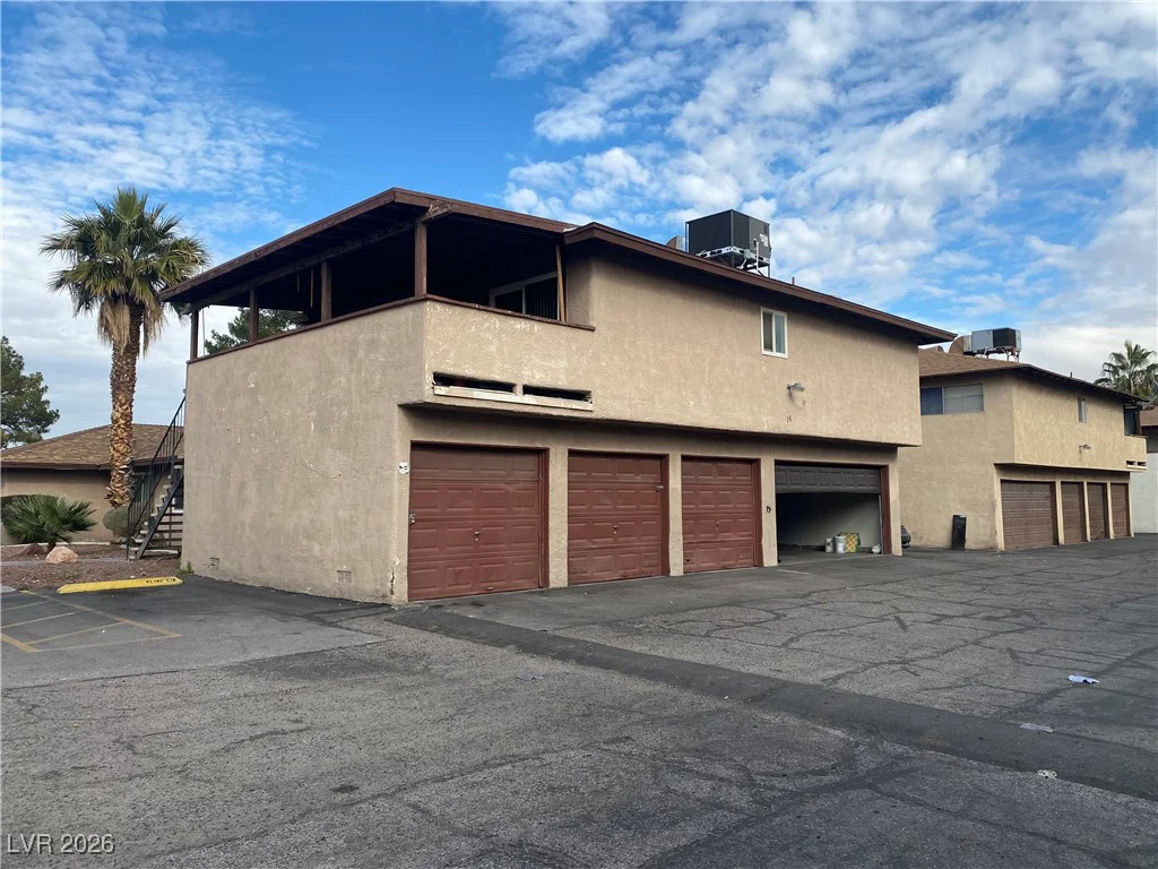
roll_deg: +0.3
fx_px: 870
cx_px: 579
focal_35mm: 26
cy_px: 434
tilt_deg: +4.4
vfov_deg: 53.1
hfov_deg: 67.3
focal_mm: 4.25
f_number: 1.8
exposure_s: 1/1754
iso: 32
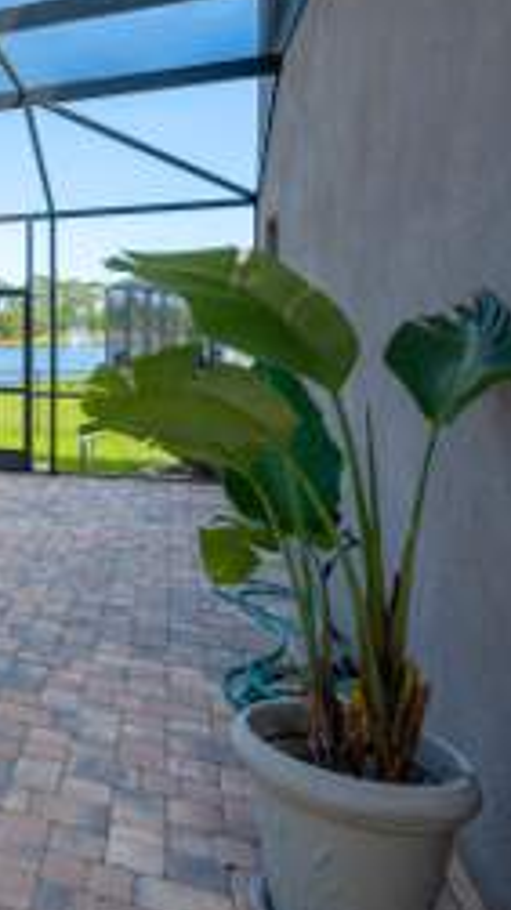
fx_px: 844
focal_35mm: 35
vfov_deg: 56.1
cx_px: -272
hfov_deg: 25.0
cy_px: 353
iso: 200
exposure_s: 1/250
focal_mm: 17.5
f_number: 6.3
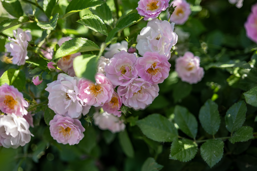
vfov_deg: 33.4
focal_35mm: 40
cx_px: 128
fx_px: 286
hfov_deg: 48.5
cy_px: 86
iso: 250
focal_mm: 40
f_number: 2
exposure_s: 1/1600
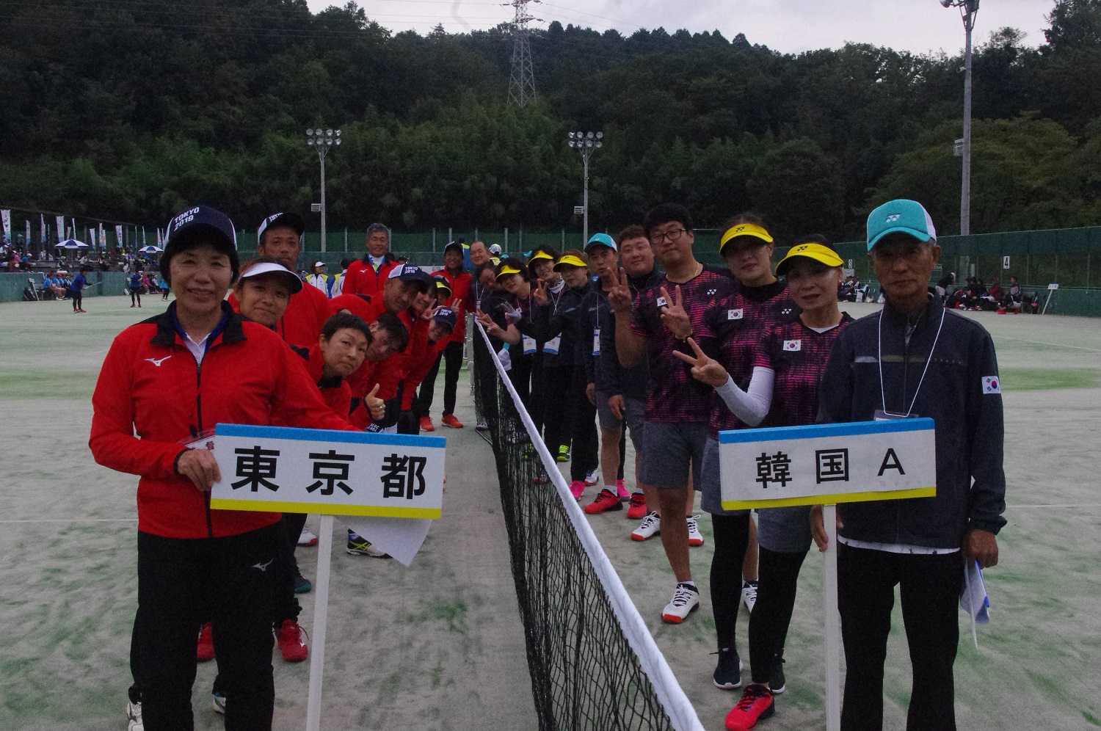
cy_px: 366
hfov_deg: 53.2
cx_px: 550
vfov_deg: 36.8
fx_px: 1100
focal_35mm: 36
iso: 6400
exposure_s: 1/2000
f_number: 14
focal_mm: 24.38
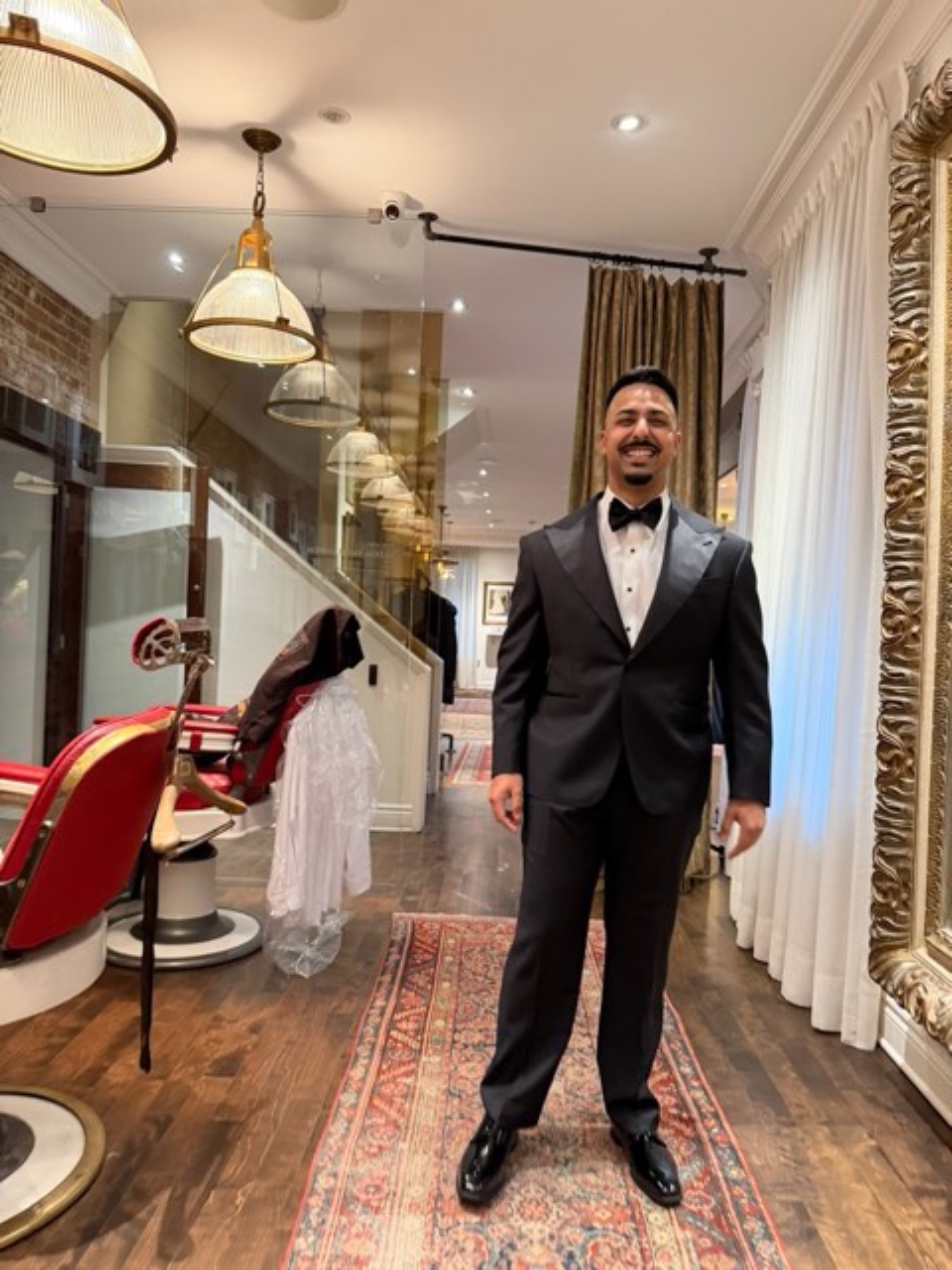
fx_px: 880
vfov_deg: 71.6
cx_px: 476
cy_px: 635
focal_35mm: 24
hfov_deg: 56.8
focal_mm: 6.76
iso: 500
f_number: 1.78
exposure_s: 1/60
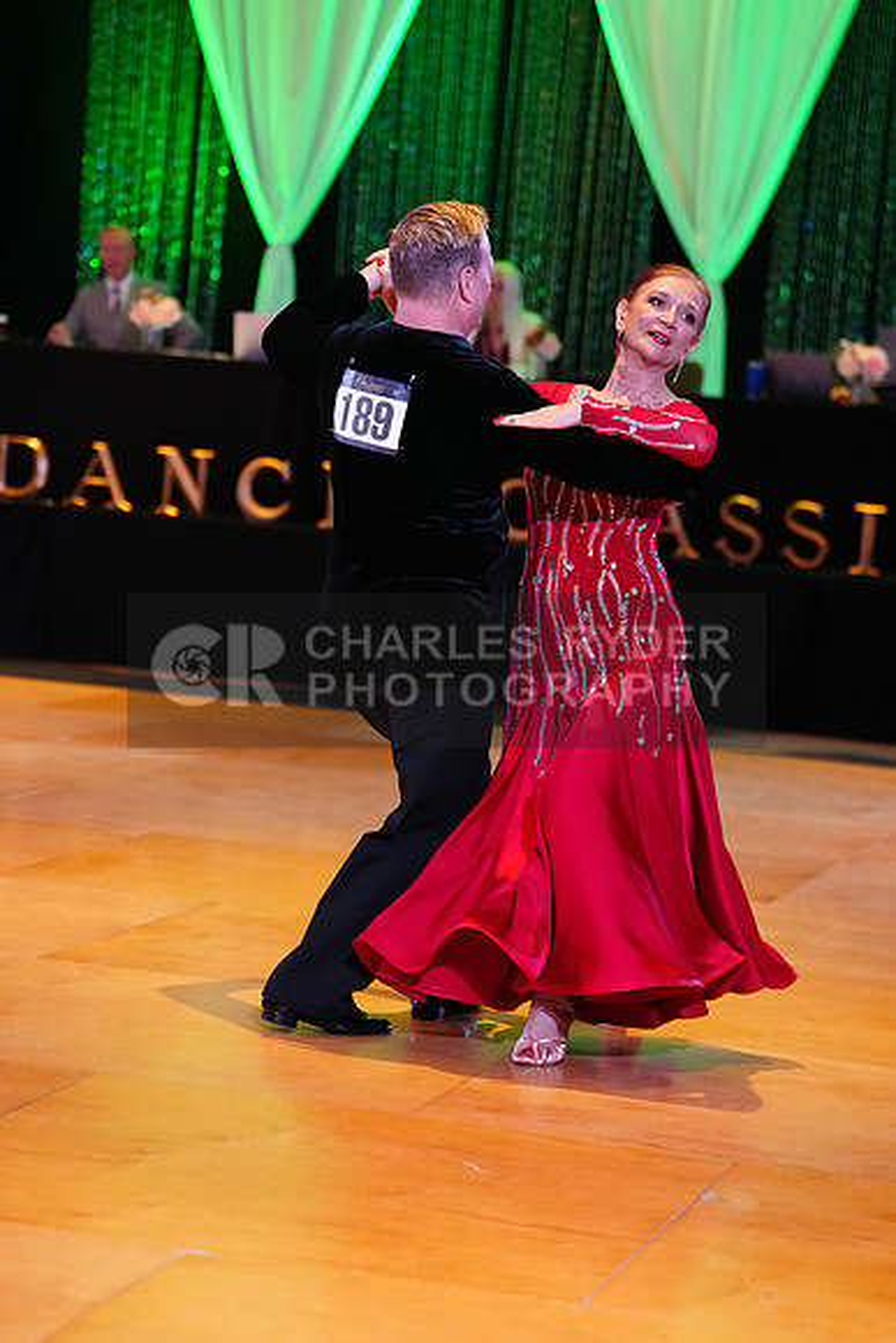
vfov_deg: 20.8
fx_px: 3656
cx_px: 448
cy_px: 672
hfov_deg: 14.0
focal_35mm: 98
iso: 5000
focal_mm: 98
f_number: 2.8
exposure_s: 1/400
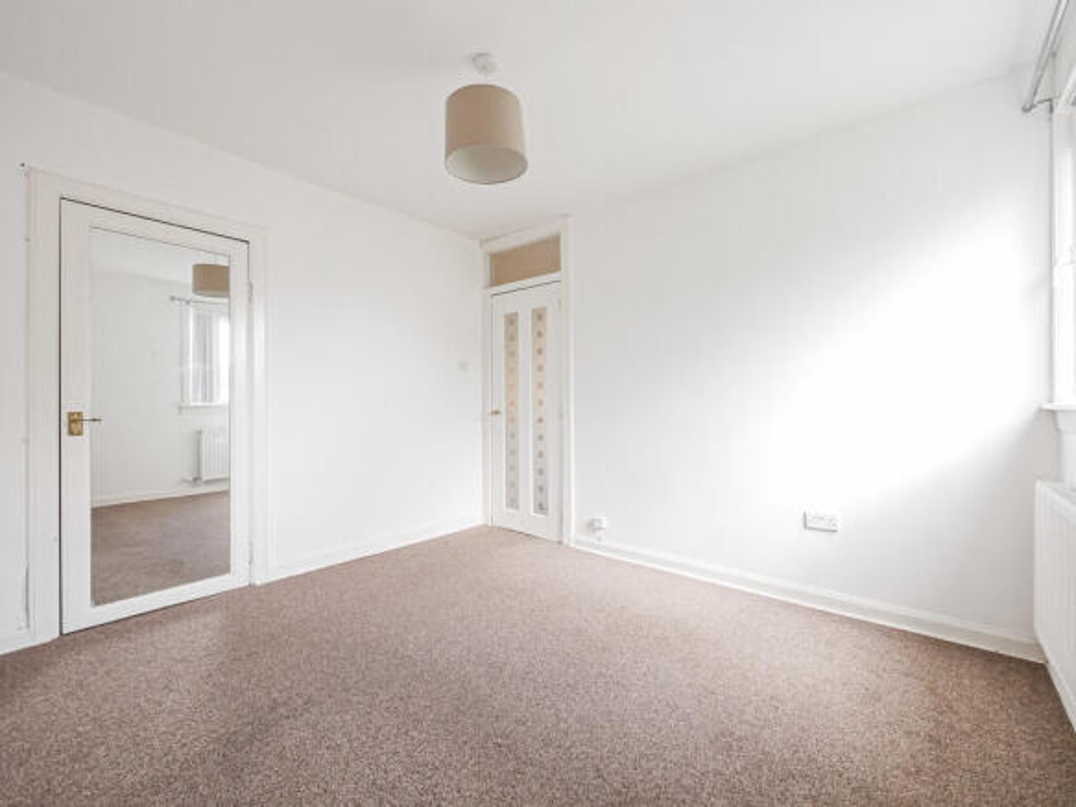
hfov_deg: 102.1
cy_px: 404
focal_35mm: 14
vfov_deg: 85.7
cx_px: 538
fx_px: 435
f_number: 4
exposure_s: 1/60
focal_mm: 7
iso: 640
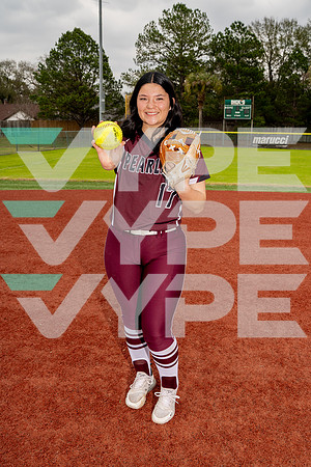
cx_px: 156
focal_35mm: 35
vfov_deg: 54.4
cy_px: 234
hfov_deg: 37.9
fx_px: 454
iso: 100
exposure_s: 1/250
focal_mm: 35
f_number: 7.1
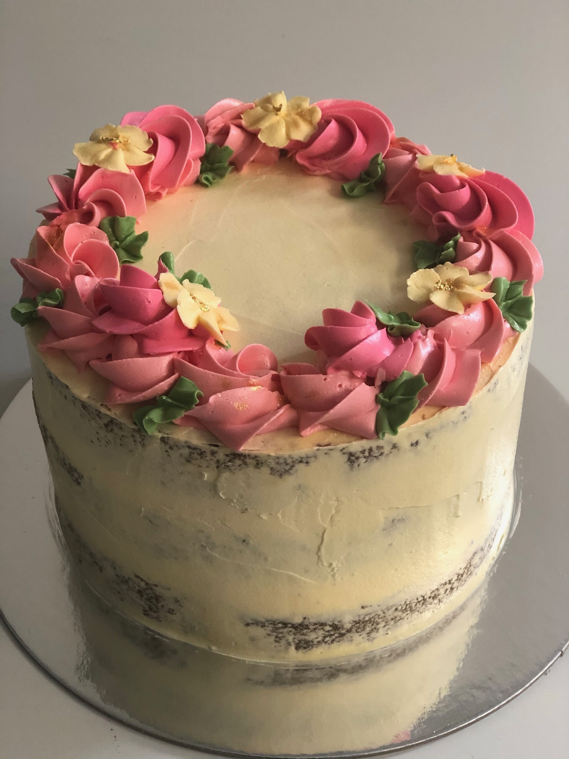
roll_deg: -0.6
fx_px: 1249
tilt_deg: -43.2
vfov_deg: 33.8
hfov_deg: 25.7
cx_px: 284
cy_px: 380
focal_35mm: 57
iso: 100
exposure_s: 1/33
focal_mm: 6.6
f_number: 2.8
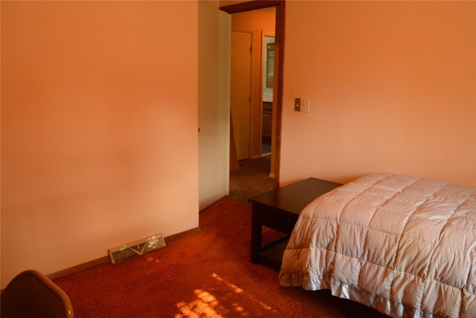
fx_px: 357
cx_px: 238
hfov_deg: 67.4
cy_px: 159
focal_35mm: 27
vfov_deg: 47.9
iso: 3200
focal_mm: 18
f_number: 5.6
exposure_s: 1/60
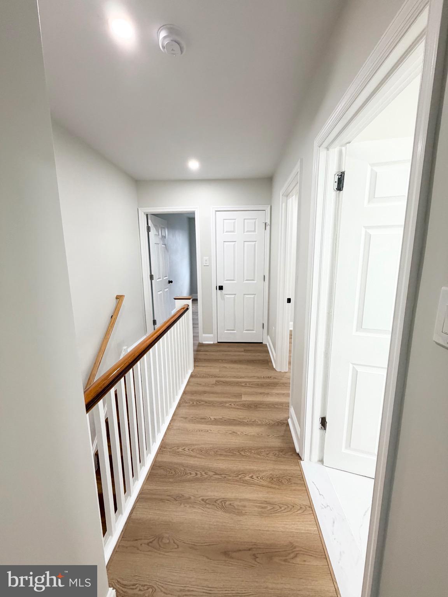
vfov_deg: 102.1
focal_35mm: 14
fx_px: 242
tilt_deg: -10.0
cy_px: 298
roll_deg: +0.3
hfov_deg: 85.7
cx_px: 224
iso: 250
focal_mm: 2.22
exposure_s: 1/120
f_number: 2.2
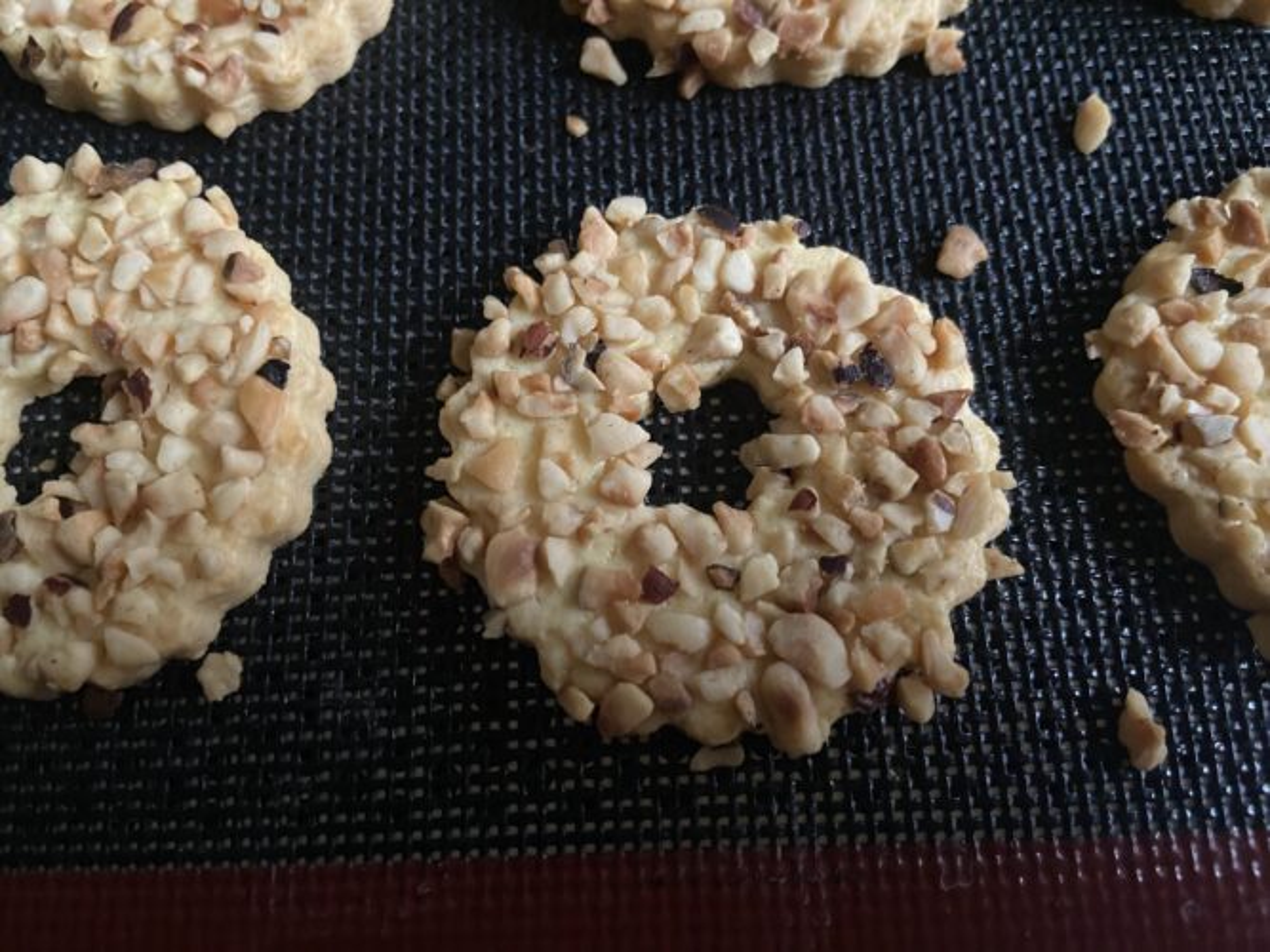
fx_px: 917
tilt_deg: -75.3
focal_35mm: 25
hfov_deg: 69.4
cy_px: 476
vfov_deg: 54.9
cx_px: 635
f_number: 1.8
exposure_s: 1/30
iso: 1000
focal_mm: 4.25
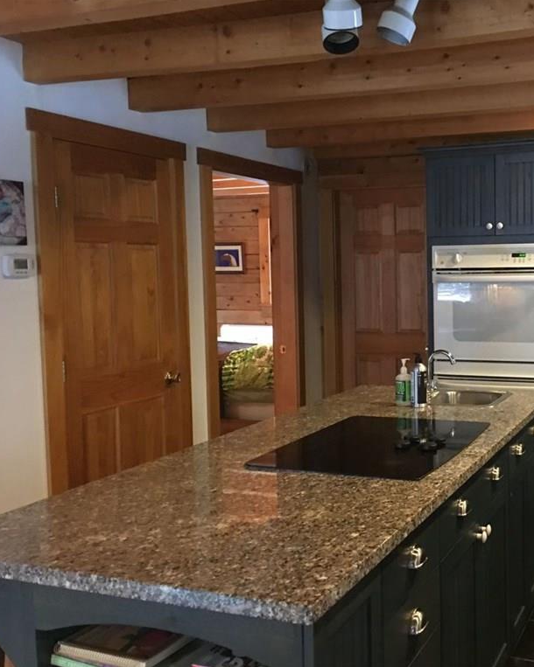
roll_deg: -0.7
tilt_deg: -4.1
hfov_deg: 37.7
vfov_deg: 47.9
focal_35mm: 38
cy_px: 333
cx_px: 426
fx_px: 751
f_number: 2.2
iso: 80
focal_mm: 4.15
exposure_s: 1/4
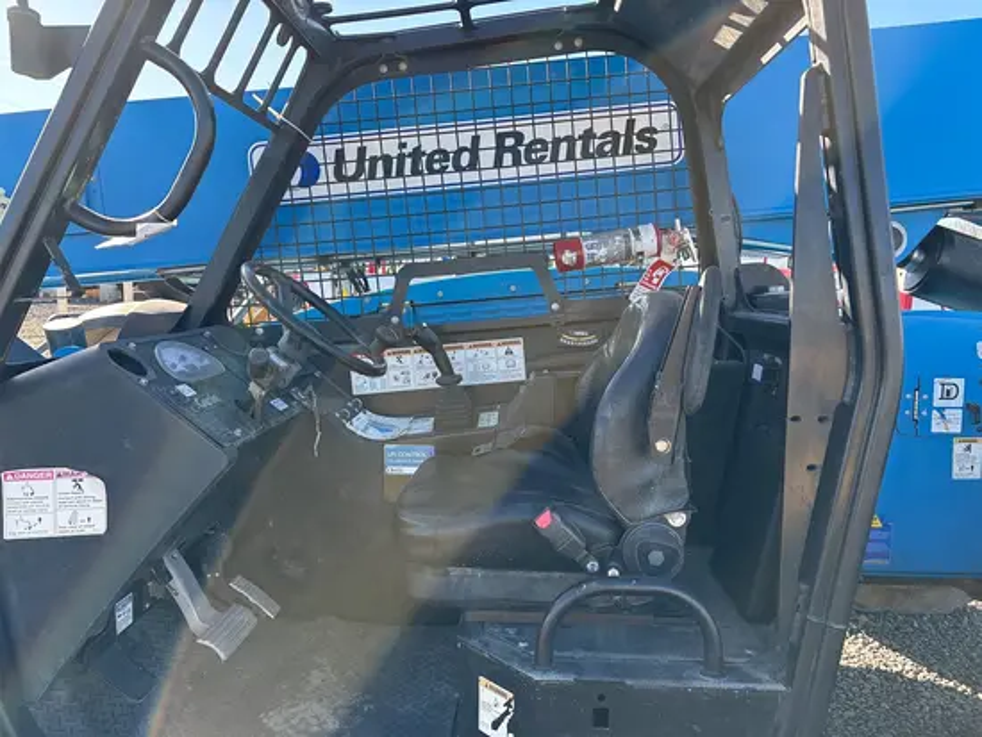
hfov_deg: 67.3
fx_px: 738
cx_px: 491
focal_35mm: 26
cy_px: 368
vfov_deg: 53.1
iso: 50
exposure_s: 1/458
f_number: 1.6
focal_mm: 5.96
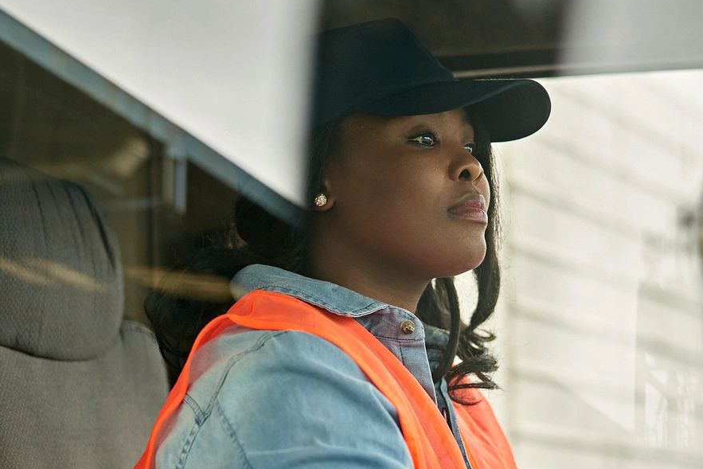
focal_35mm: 120
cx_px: 348
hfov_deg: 17.1
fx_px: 2344
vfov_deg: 11.4
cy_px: 336
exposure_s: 1/250
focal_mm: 50
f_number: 1.6
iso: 125
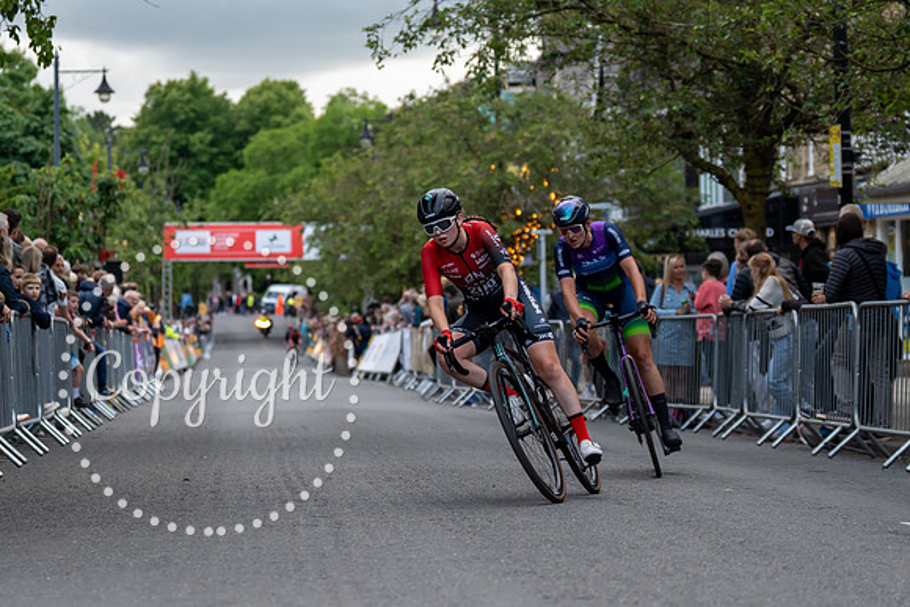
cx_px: 406
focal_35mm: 111
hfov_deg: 18.4
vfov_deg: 12.3
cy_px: 250
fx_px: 2812
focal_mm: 70
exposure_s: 1/800
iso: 640
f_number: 2.8
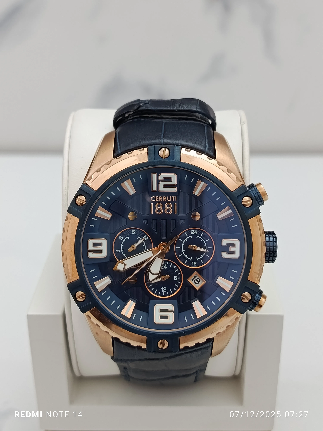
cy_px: 216
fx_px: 597
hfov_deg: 30.3
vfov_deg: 39.7
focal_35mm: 48
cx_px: 162
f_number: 1.7
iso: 341
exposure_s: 1/100
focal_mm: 5.24
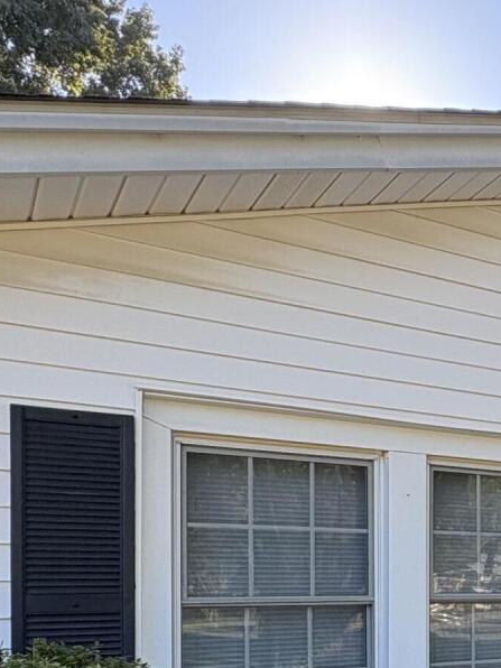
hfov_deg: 26.0
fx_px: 907
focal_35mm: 47
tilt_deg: +0.9
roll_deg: +0.3
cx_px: 665
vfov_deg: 38.1
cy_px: 583
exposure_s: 1/264
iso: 40
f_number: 2.2
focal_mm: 2.22
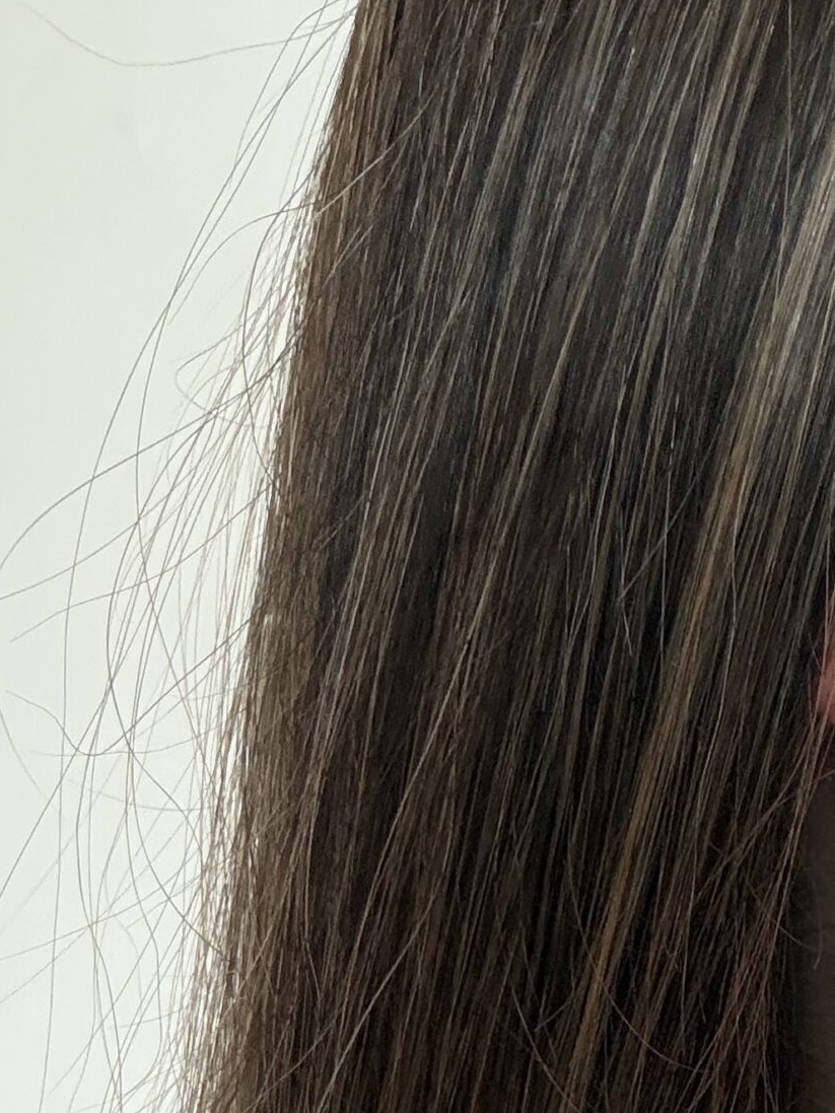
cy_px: 1044
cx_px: 792
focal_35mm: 70
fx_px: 2251
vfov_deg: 26.6
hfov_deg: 20.5
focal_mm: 2.71
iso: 320
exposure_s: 1/46
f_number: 1.9
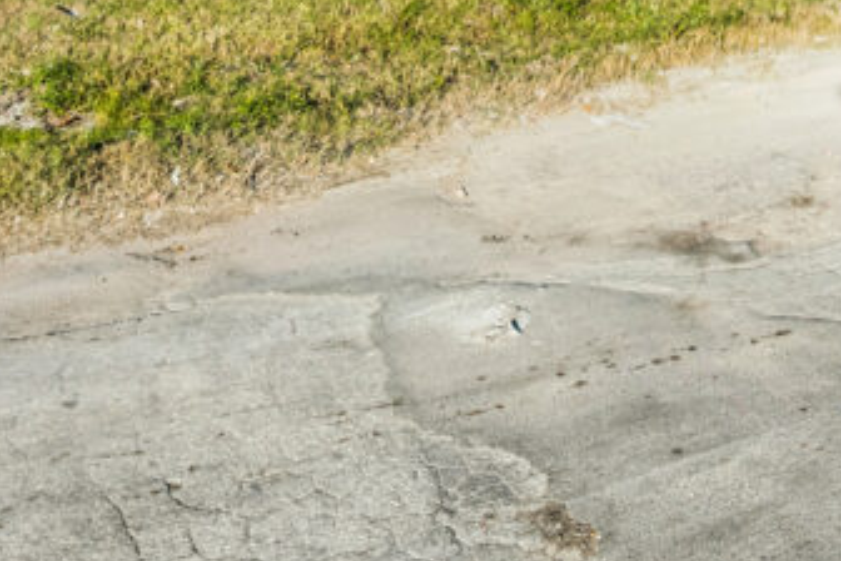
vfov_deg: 18.8
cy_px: -173
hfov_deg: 28.9
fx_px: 1565
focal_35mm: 67
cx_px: 751
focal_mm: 8.4
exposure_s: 1/500
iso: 110
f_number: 2.8
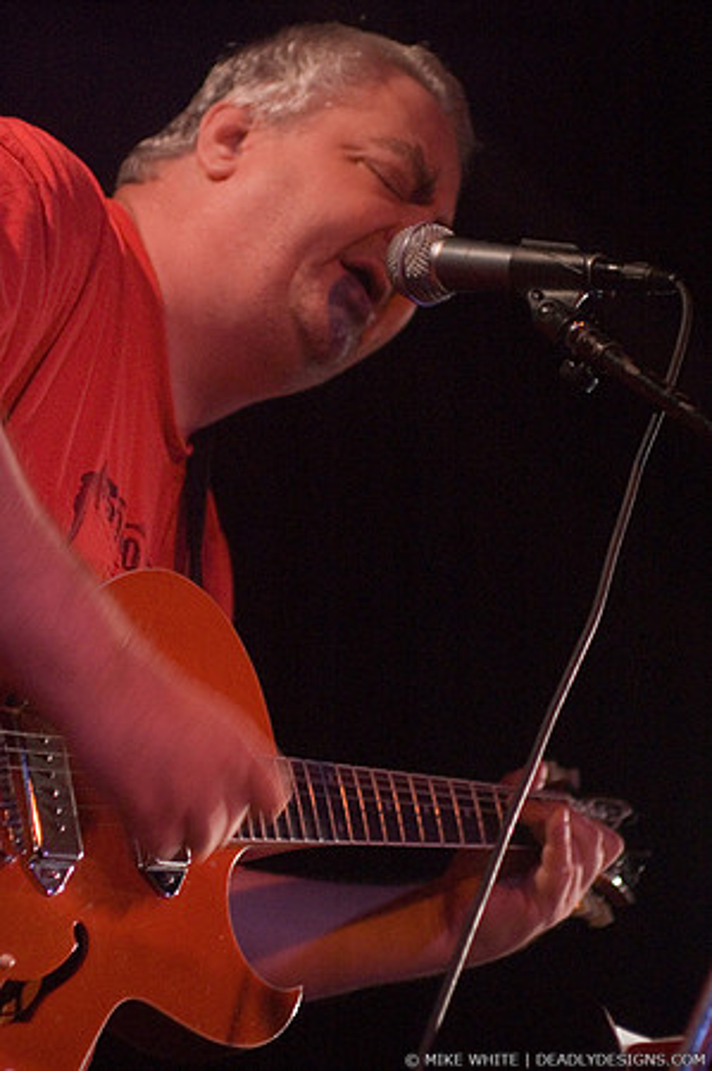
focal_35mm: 105
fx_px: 3122
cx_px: 356
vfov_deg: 19.5
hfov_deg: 13.0
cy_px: 536
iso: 800
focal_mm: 70
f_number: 2.8
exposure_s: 1/60
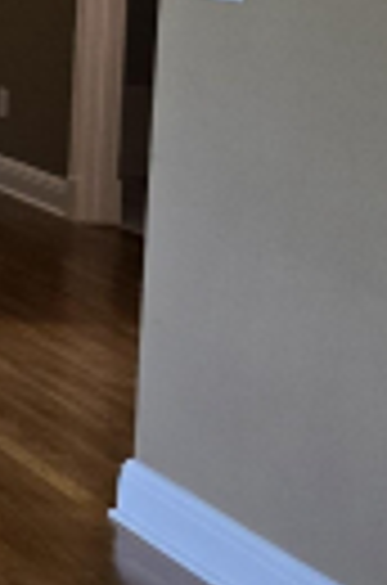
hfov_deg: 8.1
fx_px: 1994
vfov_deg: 16.1
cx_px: -1028
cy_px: -94
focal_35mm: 123
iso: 200
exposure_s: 1/120
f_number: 1.7
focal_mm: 6.3
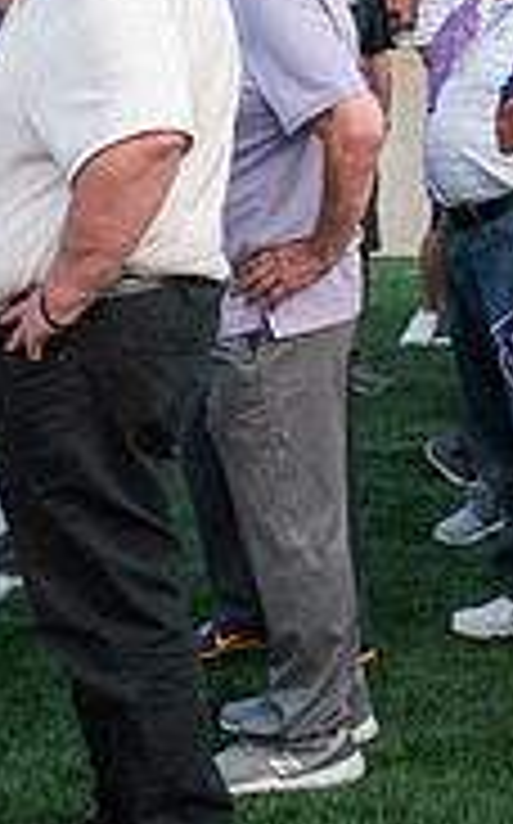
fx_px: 2534
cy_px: 79
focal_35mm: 113
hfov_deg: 11.3
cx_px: 634
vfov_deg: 18.2
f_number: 4
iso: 640
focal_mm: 35
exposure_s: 1/640
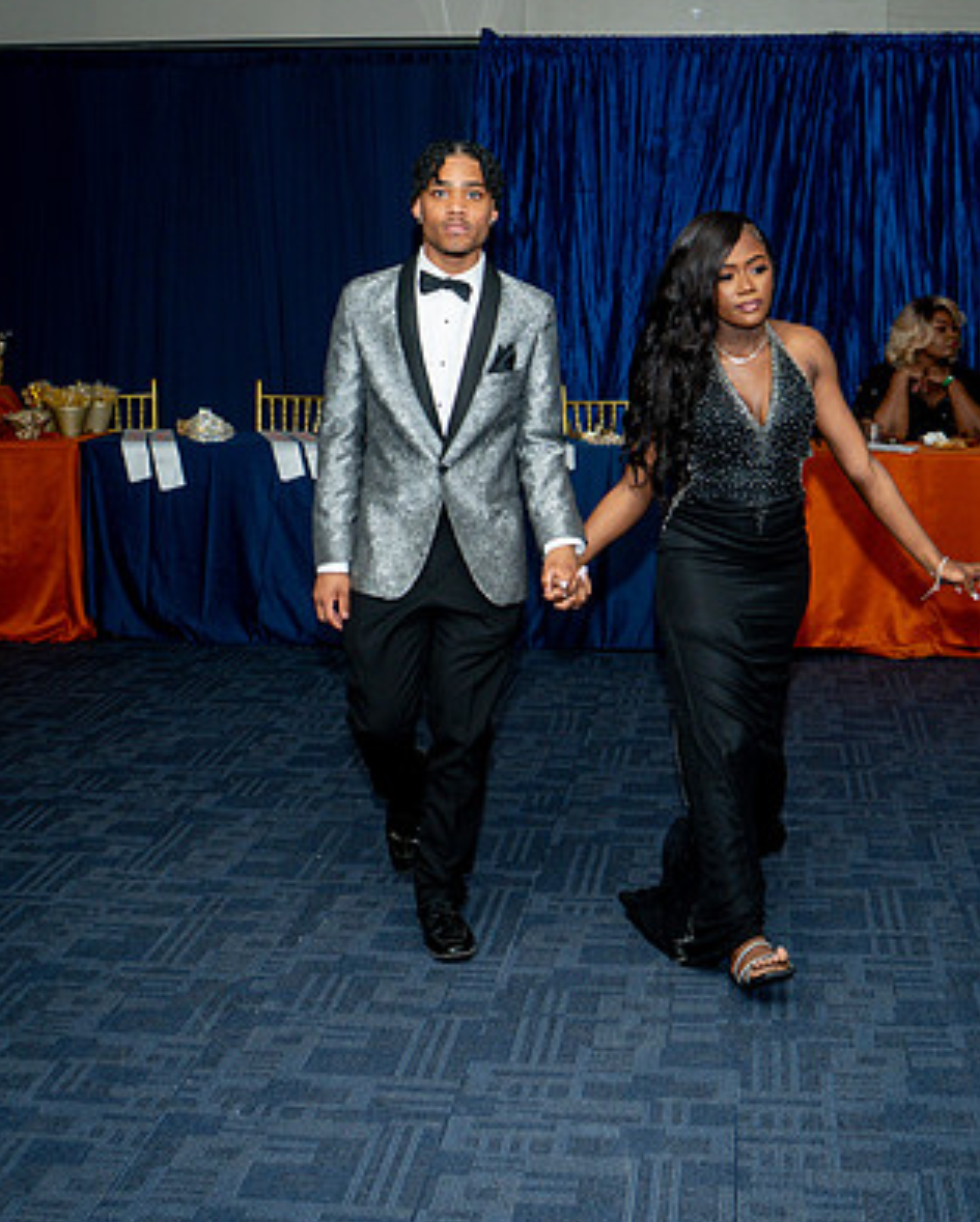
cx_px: 595
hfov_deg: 28.6
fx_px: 1919
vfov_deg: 35.3
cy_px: 628
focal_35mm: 53
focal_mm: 28
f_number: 3.5
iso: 640
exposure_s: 1/125
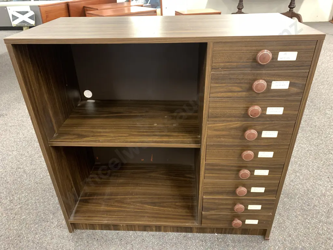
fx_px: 250
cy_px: 125
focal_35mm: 26
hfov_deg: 67.3
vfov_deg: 53.1
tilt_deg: -31.0
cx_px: 166
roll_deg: +1.9
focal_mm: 4.25
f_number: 1.8
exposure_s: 1/33
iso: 250
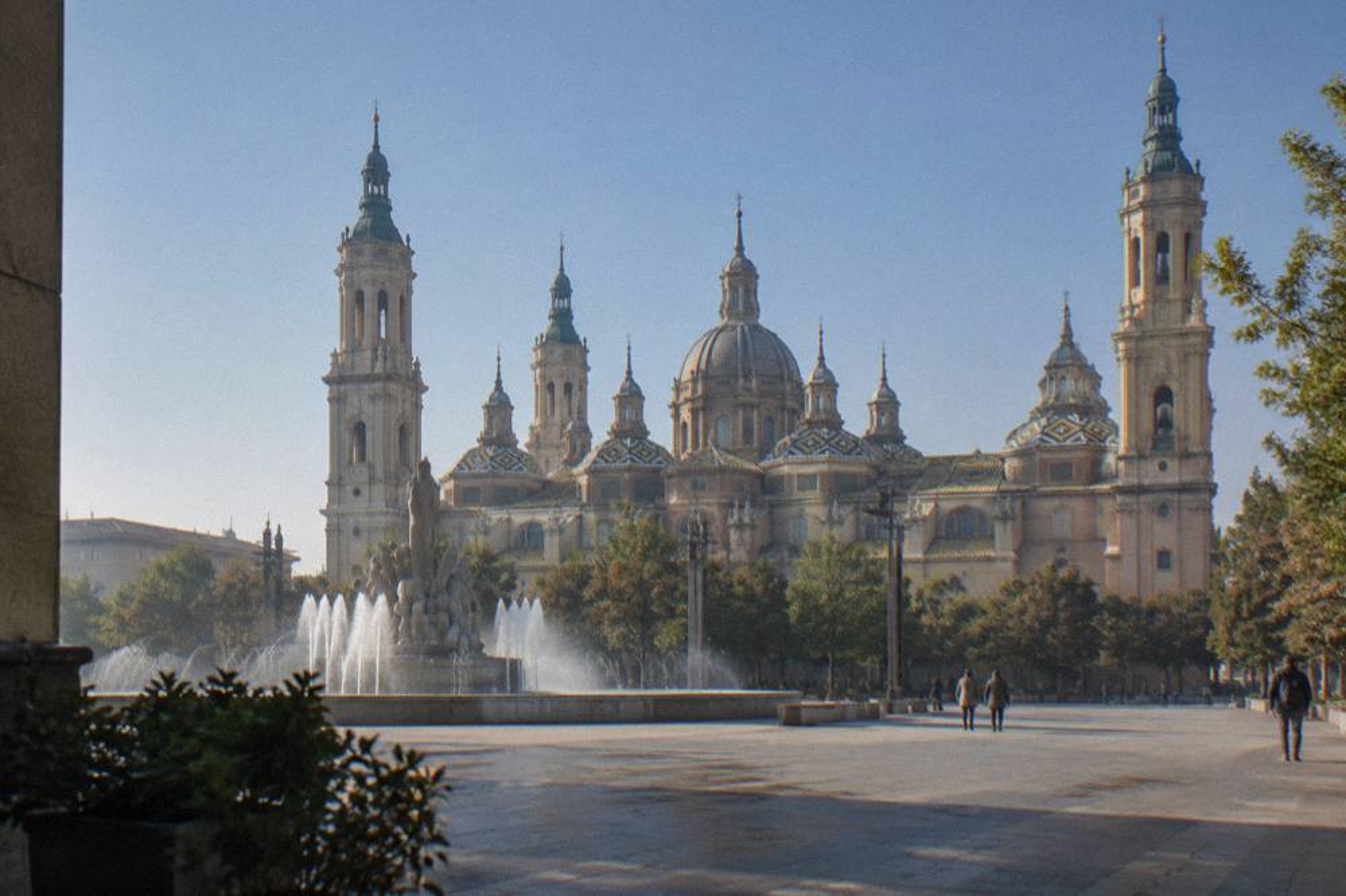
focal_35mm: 105
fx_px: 3924
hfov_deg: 19.5
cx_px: 673
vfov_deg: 13.0
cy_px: 448
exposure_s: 1/250
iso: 320
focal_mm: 105
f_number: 9
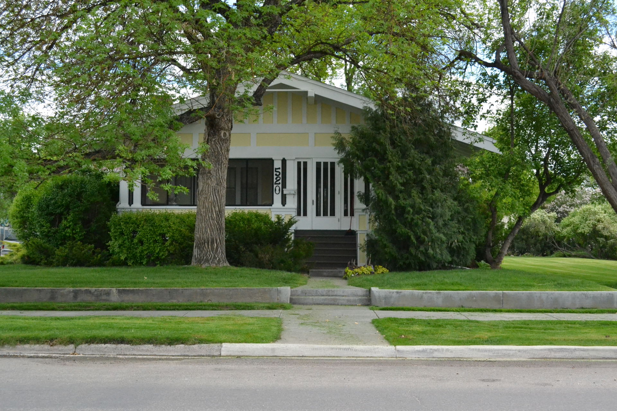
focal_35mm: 45
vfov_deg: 29.9
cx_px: 308
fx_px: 771
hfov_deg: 43.6
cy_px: 206
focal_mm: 30
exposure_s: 1/2500
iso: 3200
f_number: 6.3
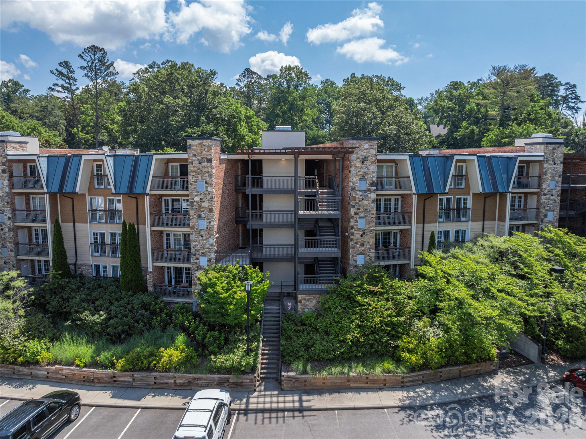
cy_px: 220
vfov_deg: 56.8
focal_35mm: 24
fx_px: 406
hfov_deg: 71.6
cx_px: 293
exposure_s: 1/3200
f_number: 2.8
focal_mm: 12.29
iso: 200
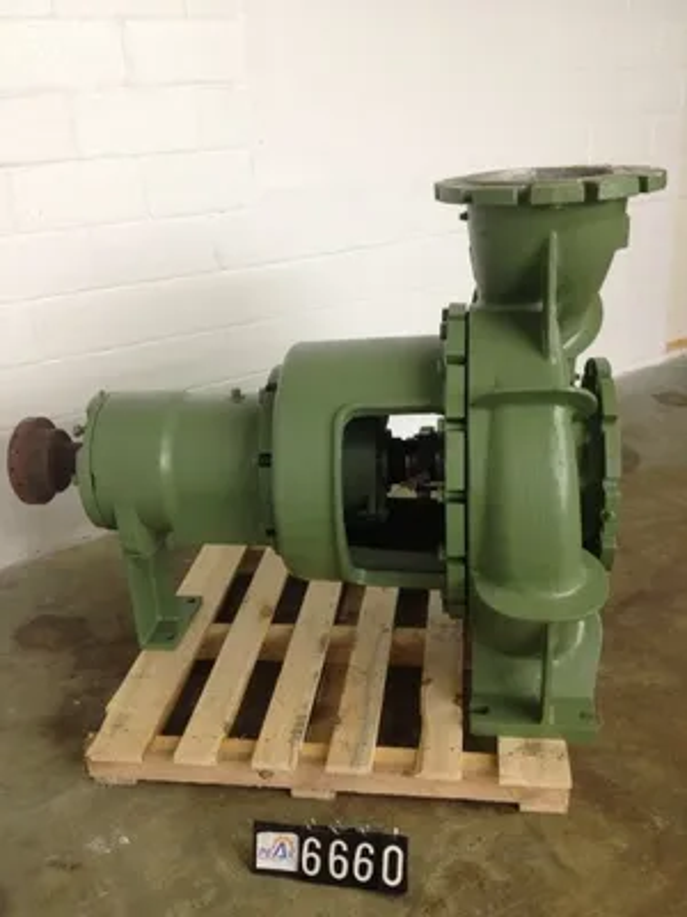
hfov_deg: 40.7
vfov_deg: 52.6
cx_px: 344
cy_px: 458
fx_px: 926
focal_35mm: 35
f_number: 2.4
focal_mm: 4.28
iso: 125
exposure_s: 1/20
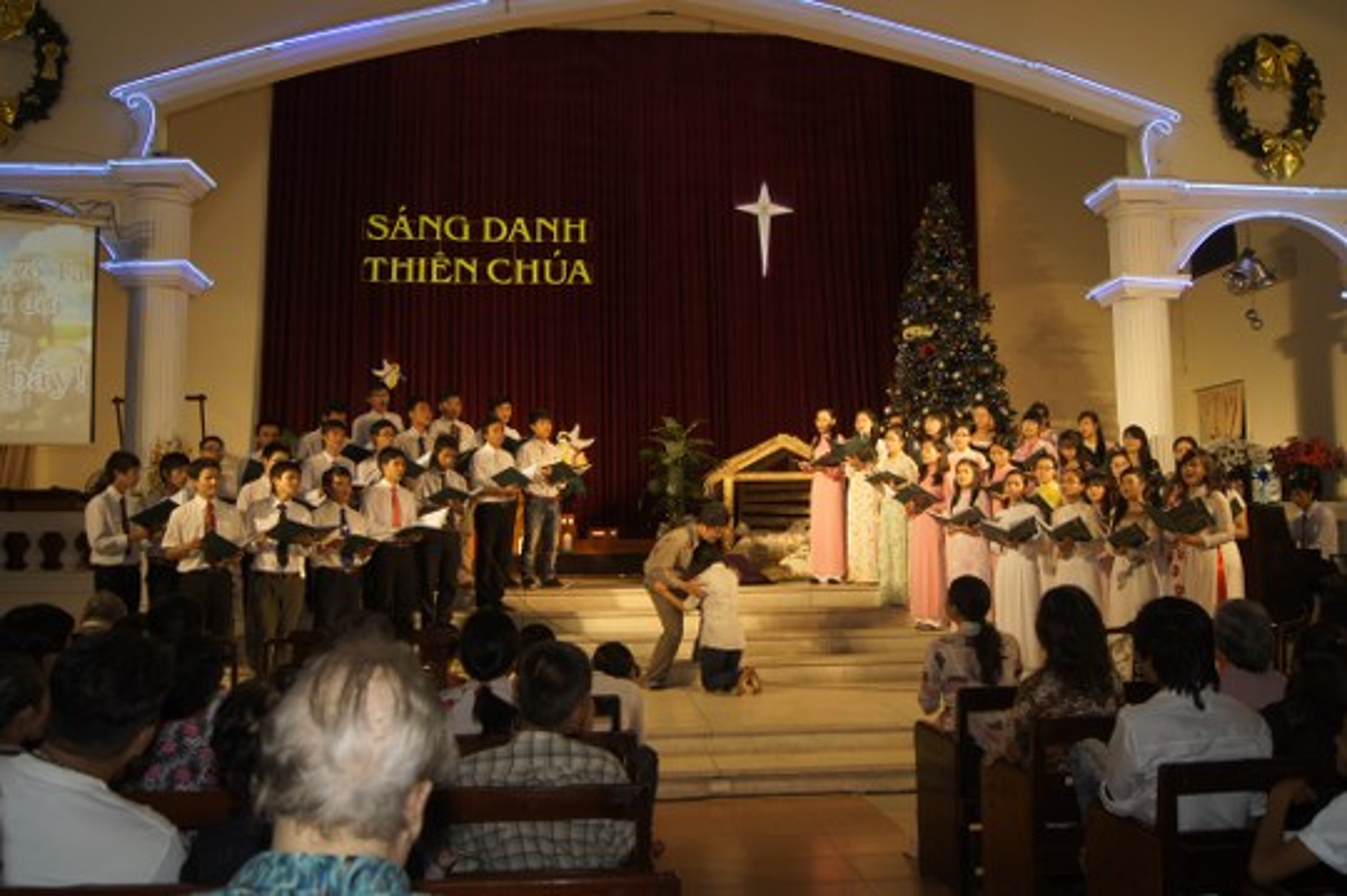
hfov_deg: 62.0
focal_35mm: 30
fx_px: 1121
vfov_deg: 43.5
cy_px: 448
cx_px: 674
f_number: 4.5
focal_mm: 20
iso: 200
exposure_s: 1/60
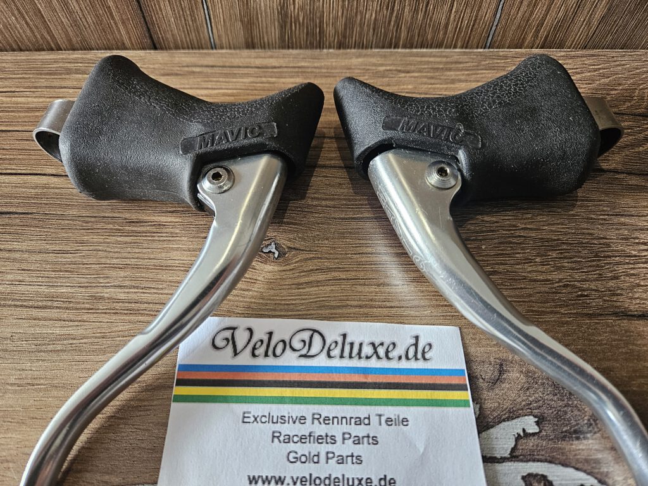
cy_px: 243
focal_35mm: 23
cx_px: 324
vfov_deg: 58.9
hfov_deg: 73.9
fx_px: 431
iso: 200
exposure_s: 1/100
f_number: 1.8
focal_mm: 5.4
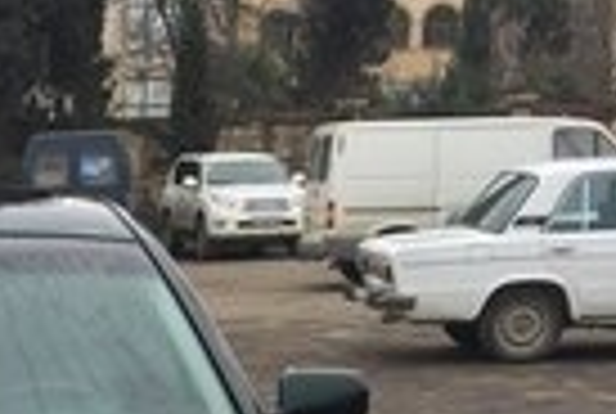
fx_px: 1869
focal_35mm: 109
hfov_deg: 17.7
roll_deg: +0.1
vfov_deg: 11.9
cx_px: -148
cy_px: 675
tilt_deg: -12.6
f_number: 2.2
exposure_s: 1/210
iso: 32
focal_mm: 4.15
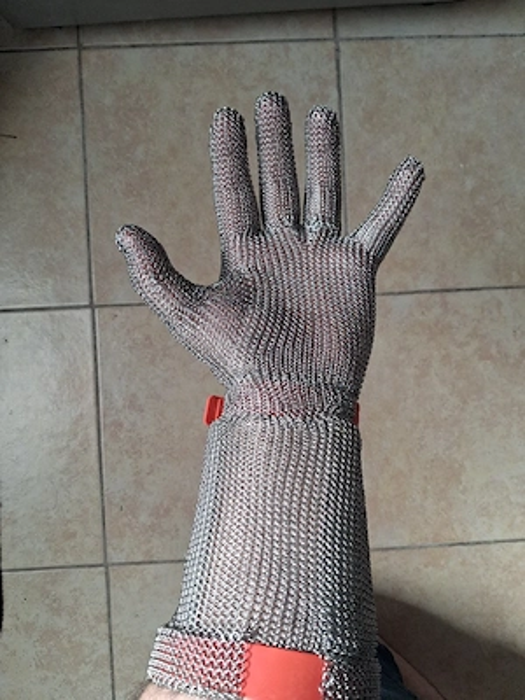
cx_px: 262
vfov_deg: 65.3
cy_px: 350
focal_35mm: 27
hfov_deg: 51.4
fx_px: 546
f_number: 1.8
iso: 64
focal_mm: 4
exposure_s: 1/100
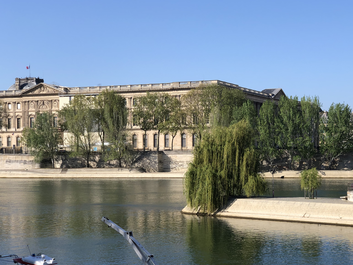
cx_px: 227
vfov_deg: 21.6
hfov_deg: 28.4
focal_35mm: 68
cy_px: 157
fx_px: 693
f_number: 2.4
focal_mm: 6
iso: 16
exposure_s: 1/991
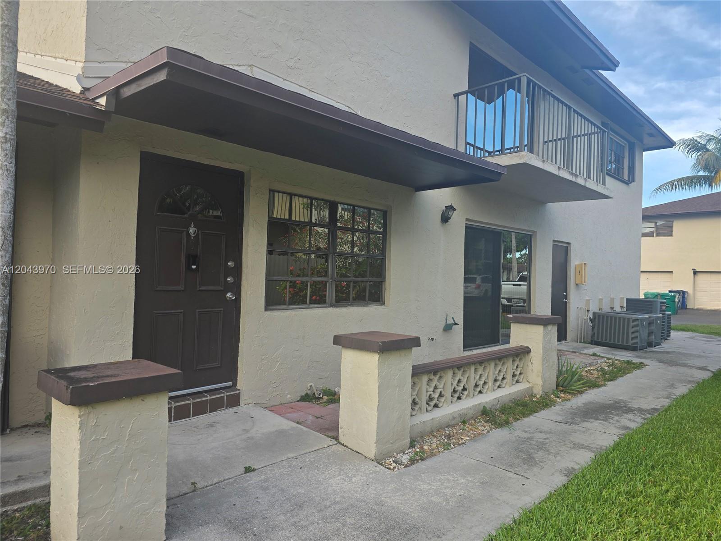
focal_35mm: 23
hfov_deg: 73.9
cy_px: 270
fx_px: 479
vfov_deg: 58.9
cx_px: 360
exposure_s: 1/359
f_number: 1.7
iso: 40
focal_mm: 6.3
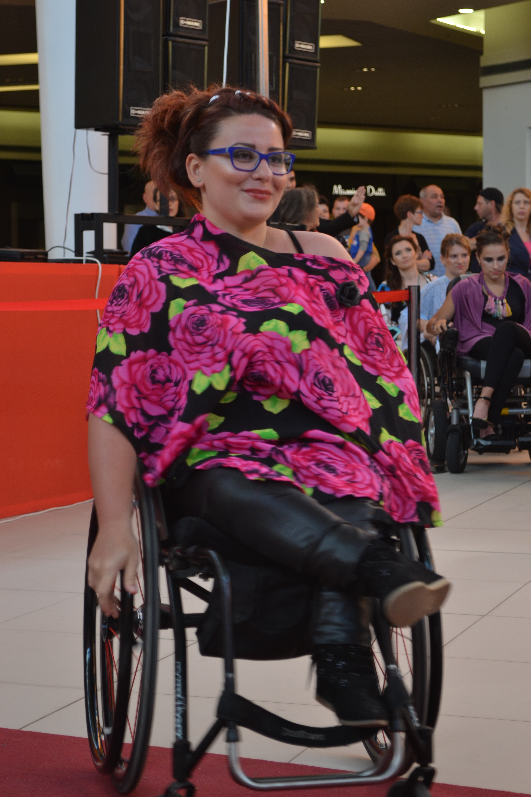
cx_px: 266
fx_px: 1825
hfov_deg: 16.6
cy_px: 398
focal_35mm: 82
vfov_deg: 24.6
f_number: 5.6
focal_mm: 55
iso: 400
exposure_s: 1/60
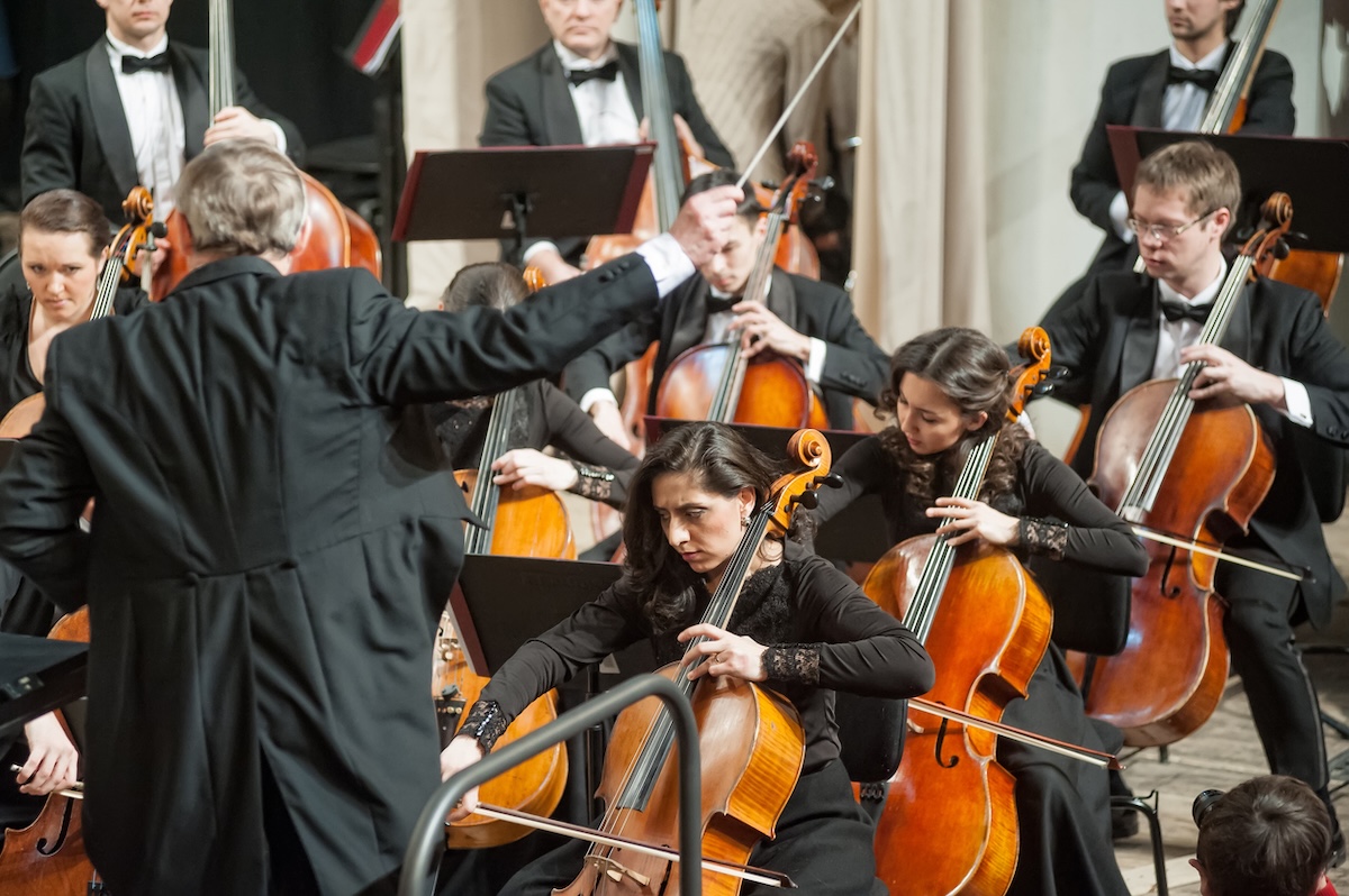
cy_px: 448
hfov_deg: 14.2
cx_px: 674
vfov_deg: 9.4
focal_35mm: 145
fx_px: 5429
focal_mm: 145
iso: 2000
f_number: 4
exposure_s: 1/200
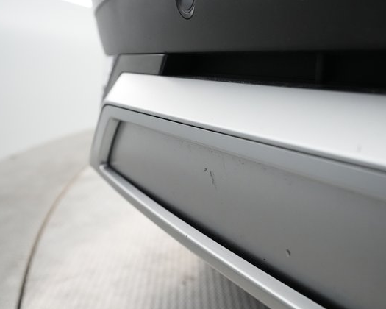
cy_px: 155
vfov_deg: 45.8
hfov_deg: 55.4
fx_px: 366
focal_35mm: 32
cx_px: 226
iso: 6400
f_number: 5.6
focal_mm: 28
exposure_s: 1/80
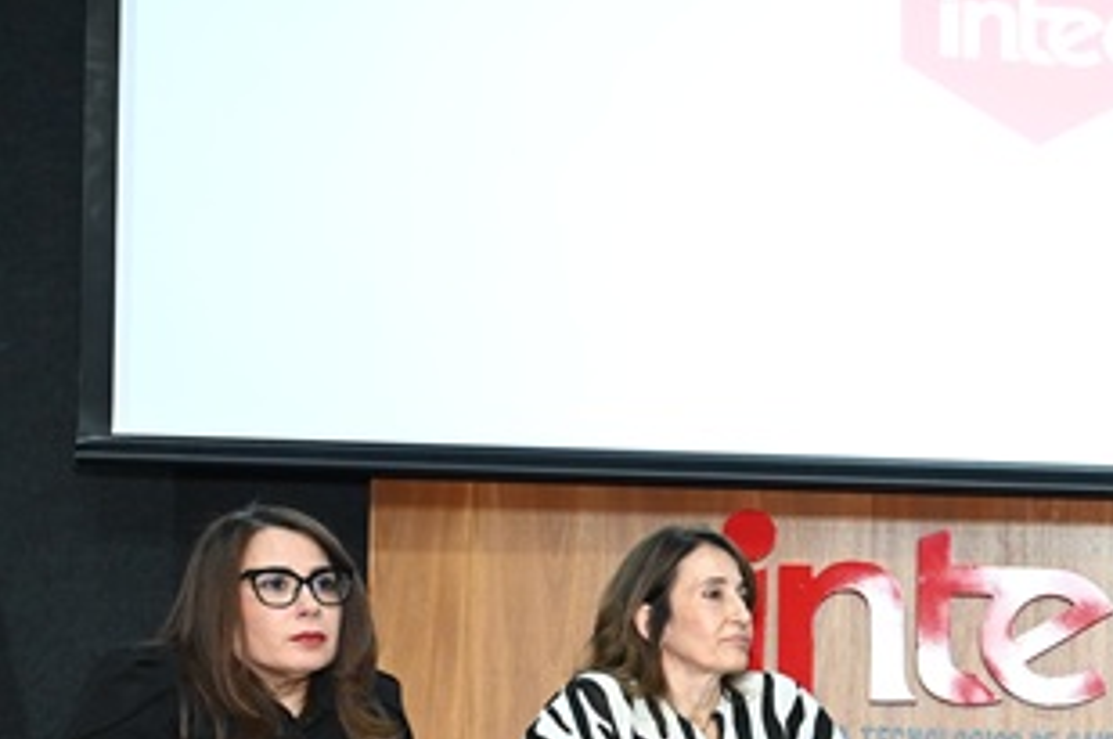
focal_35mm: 77
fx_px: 2377
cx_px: 1289
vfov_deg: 17.0
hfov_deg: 24.2
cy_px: 856
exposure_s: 1/125
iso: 4000
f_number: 5.6
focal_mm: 33
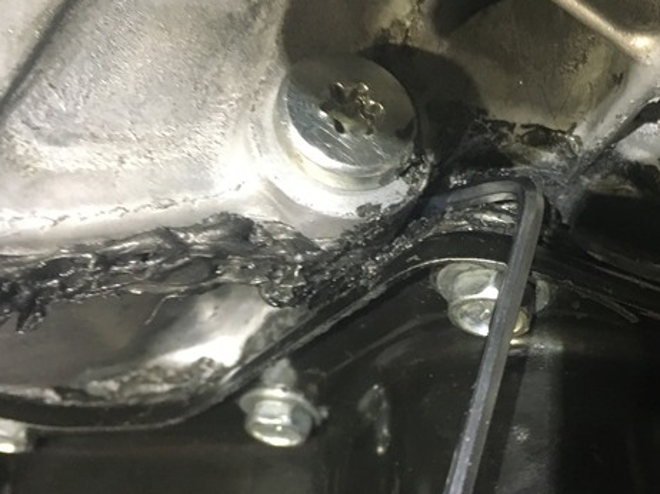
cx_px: 453
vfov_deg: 29.3
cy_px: 358
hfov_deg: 38.4
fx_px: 934
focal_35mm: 49
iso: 200
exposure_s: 1/30
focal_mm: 4.15
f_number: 2.2
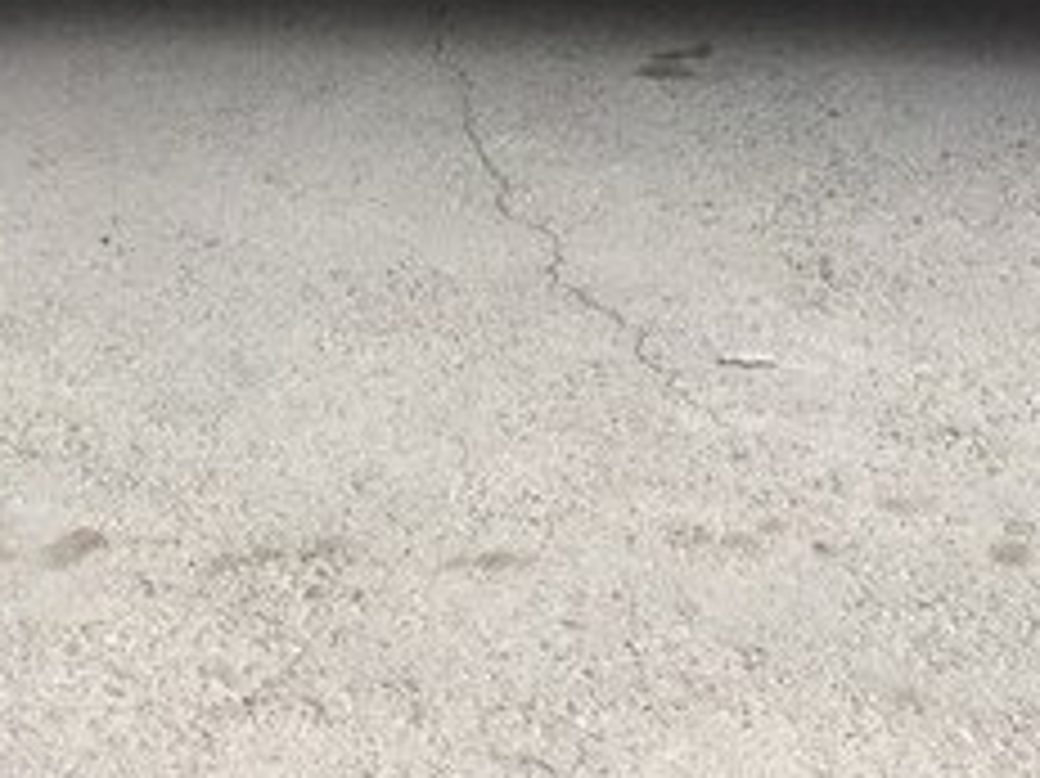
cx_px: 576
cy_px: -214
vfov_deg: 16.8
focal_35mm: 83
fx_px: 2492
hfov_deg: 23.6
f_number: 2.2
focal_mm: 4.15
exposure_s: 1/324
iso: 32
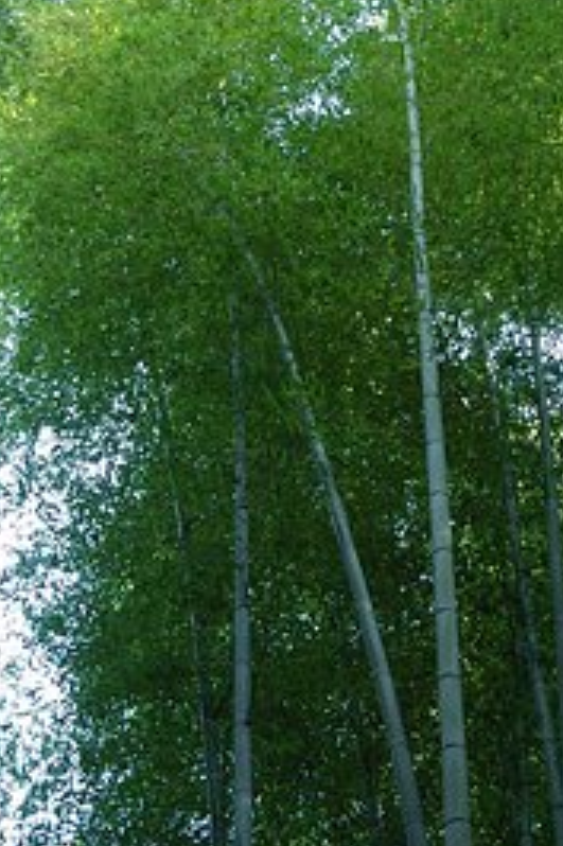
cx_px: 315
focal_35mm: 81
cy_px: 258
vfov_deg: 24.9
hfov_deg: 16.8
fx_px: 1902
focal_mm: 28
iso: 800
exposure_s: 1/125
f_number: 3.5
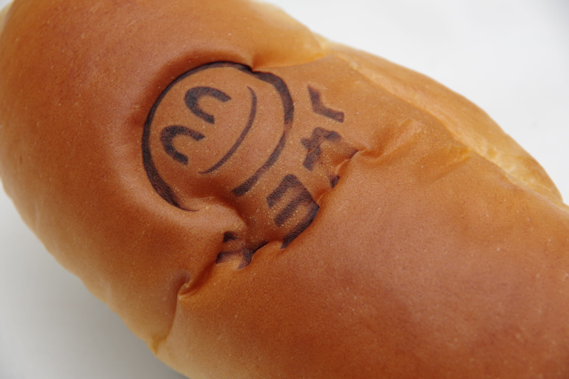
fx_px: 3193
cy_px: 190
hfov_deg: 10.2
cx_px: 284
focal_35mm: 202
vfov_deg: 6.8
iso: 200
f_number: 8
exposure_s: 1/100
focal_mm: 135
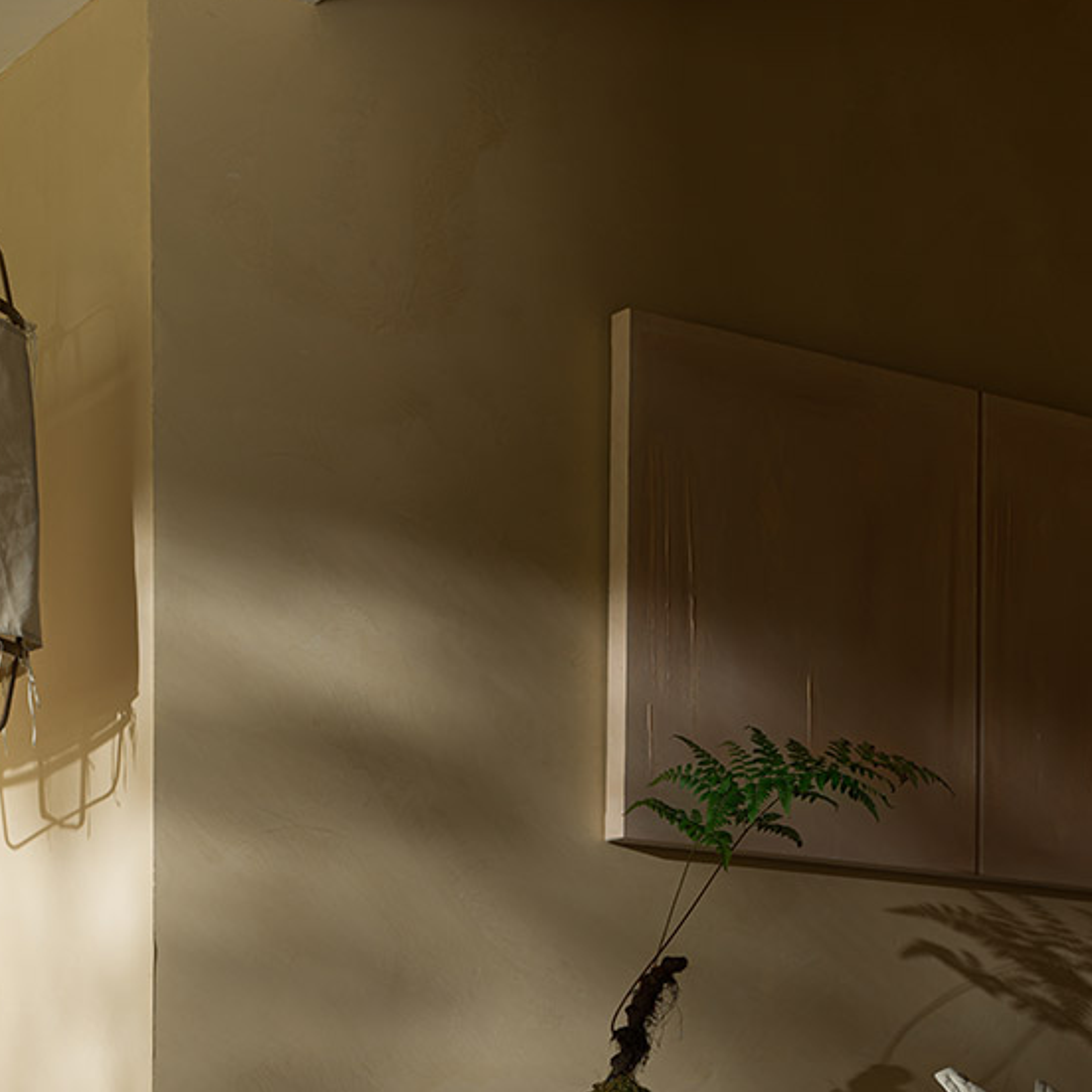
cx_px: 700
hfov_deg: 21.6
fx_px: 2855
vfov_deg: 20.8
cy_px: 1142
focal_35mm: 80
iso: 100
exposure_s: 1/8
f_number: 6.3
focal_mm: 50
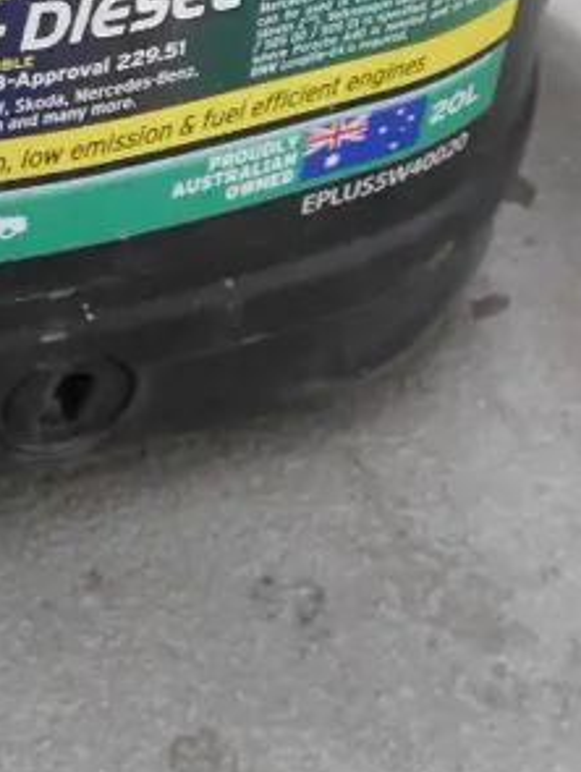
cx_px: 38
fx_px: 2322
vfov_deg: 16.8
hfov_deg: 14.1
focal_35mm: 104
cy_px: -450
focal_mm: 15
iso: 3200
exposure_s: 1/30
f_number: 4
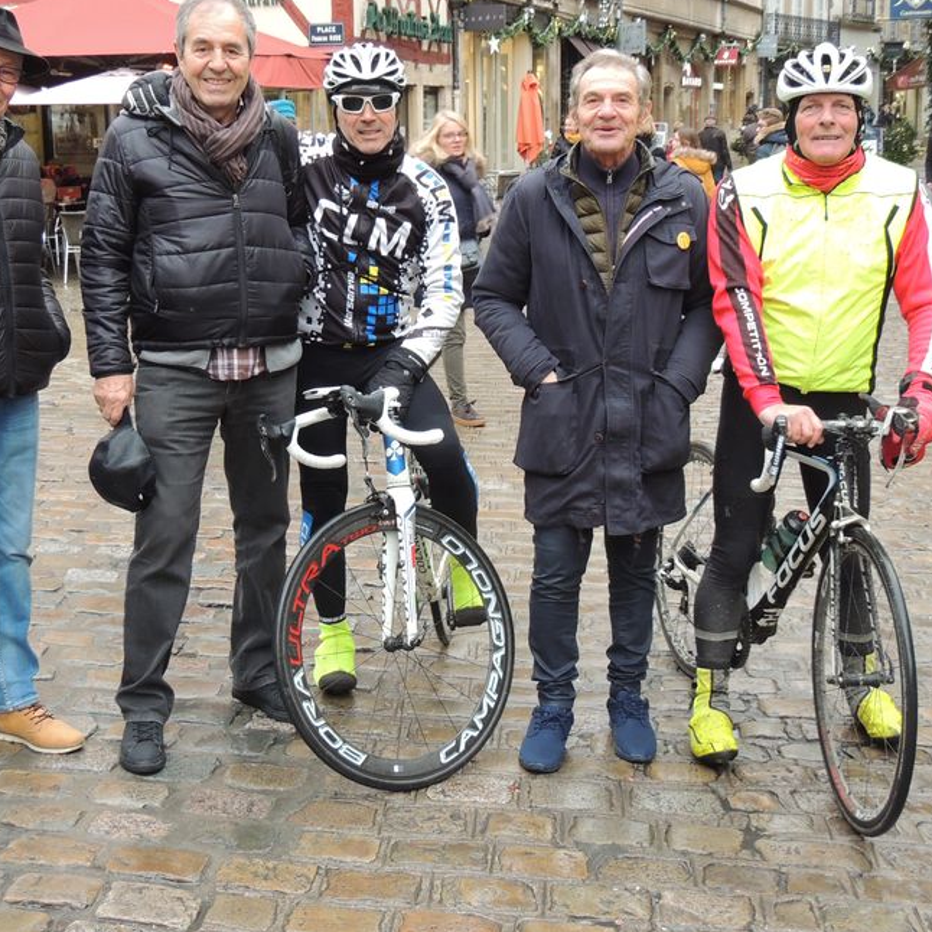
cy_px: 428
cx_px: 387
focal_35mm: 49
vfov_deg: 34.7
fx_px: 1493
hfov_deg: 34.6
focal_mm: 6.2
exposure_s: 1/50
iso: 200
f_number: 3.3
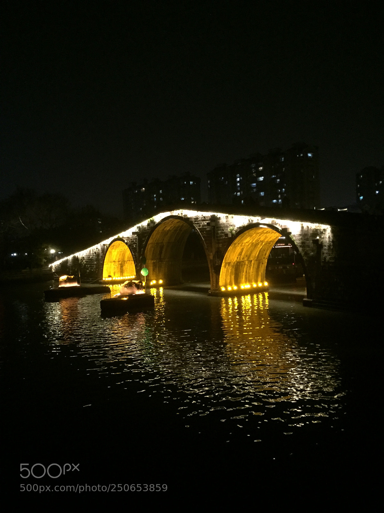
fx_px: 429
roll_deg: +2.4
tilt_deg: -1.2
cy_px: 256
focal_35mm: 29
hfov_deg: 48.2
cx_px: 192
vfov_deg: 61.7
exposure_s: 1/17
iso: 400
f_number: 2.2
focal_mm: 4.15
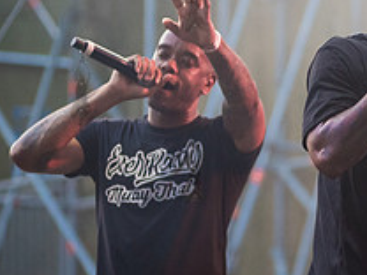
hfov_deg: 4.3
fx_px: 4835
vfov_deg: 3.3
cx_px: 422
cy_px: 85
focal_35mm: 456
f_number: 4
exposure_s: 1/500
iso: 2000
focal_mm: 170
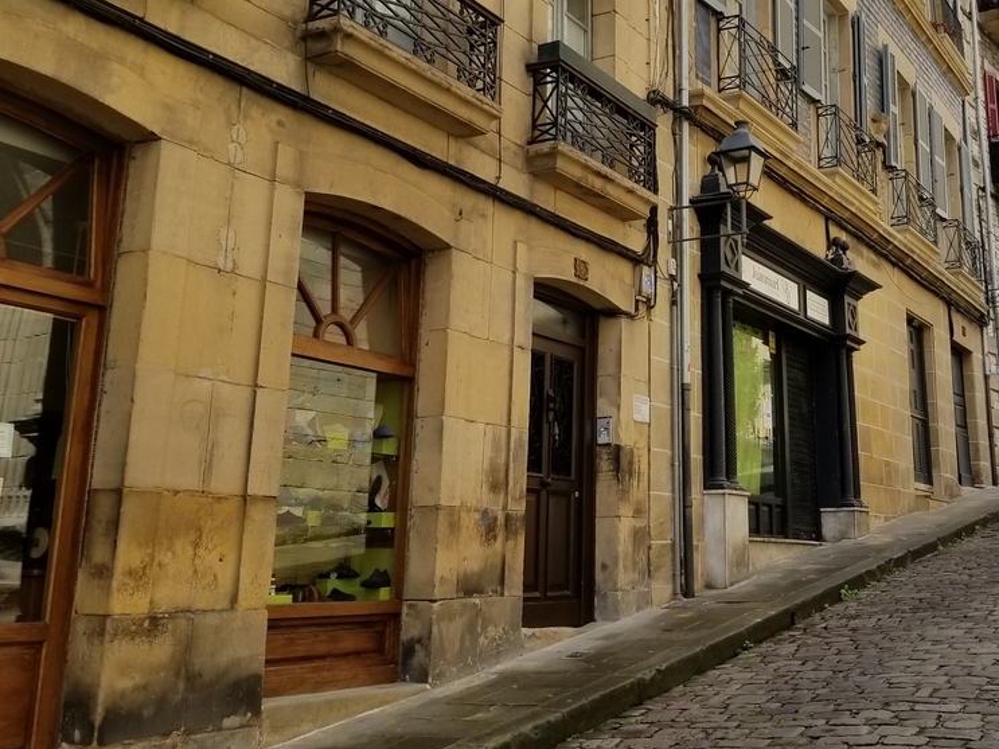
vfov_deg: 33.9
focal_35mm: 42
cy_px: 218
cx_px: 699
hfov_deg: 43.9
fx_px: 1212
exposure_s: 1/1432
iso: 50
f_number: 1.7
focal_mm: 4.3
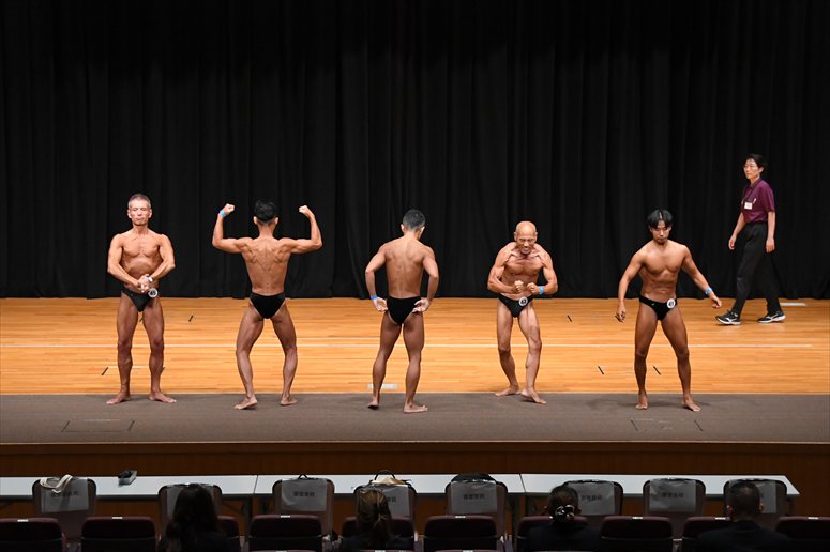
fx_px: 2420
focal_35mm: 105
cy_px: 276
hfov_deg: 19.5
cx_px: 415
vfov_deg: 13.0
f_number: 5.6
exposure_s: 1/400
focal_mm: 70
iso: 4000
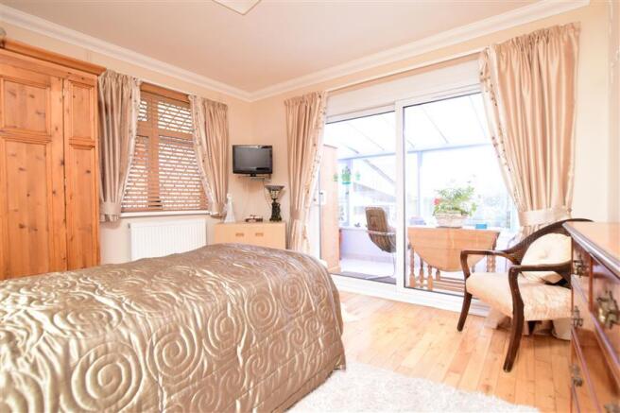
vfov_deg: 69.6
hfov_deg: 92.5
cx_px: 310
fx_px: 297
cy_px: 206
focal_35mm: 17
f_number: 8
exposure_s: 1/100
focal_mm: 11.5
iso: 400
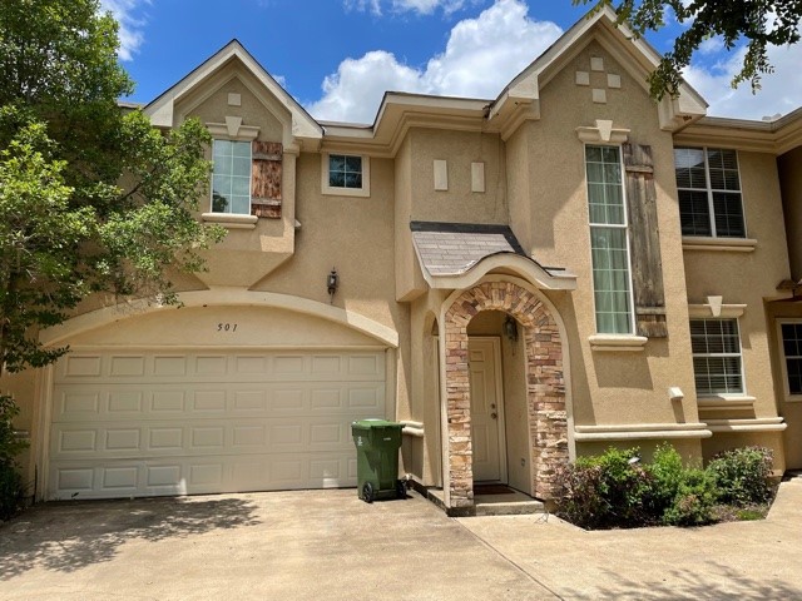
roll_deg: +1.1
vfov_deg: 53.1
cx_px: 401
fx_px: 602
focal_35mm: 26
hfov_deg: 67.3
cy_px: 300
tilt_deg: +10.2
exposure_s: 1/3205
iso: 32
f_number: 1.6
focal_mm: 4.2
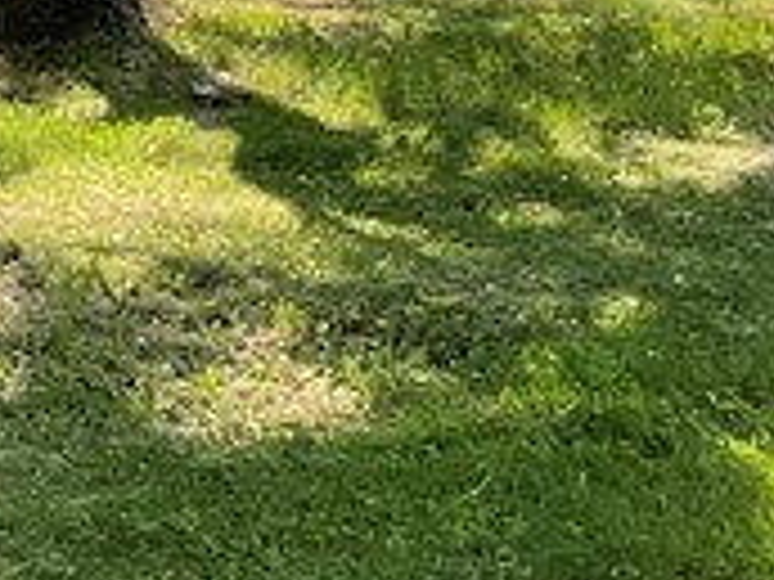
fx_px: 3868
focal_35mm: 173
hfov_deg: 9.9
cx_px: -1130
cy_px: -751
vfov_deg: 8.0
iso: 16
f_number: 1.8
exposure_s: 1/280
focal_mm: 3
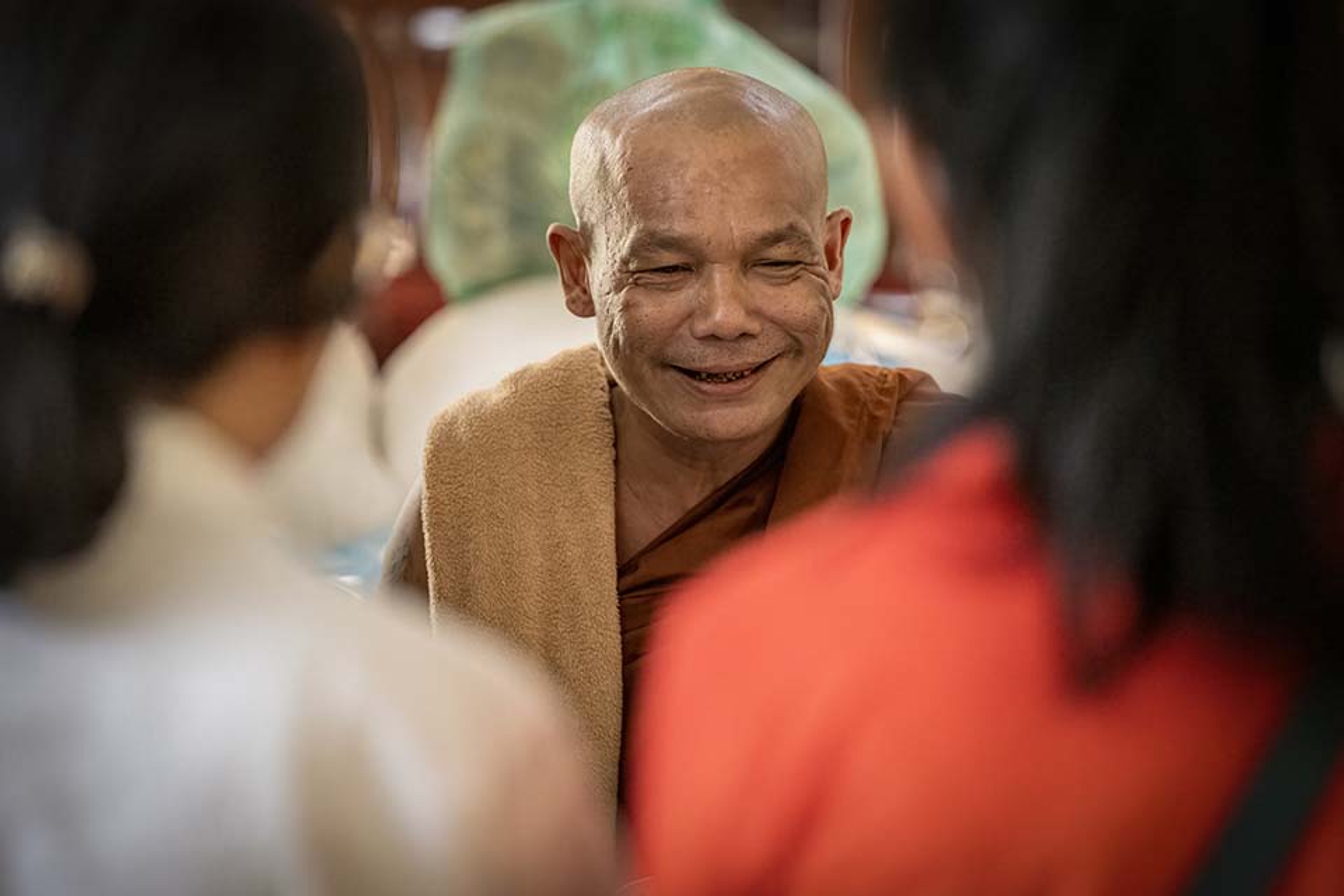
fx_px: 5973
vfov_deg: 8.6
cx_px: 672
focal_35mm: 160
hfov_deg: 12.8
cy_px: 448
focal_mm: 160
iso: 7200
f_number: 2.8
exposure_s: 1/400
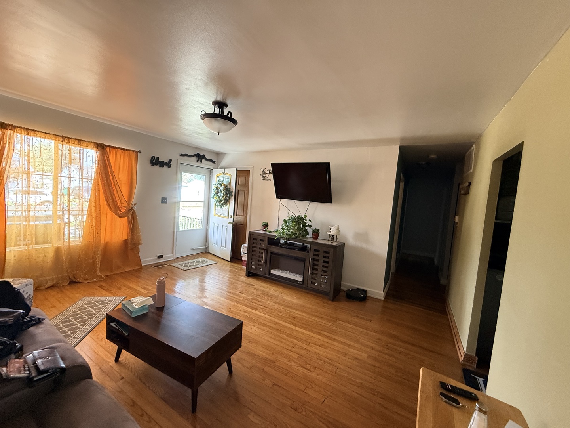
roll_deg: -4.4
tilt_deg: -4.1
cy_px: 214
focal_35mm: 14
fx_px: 231
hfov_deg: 102.1
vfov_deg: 85.7
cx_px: 285
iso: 320
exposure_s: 1/77
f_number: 2.2
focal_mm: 2.22
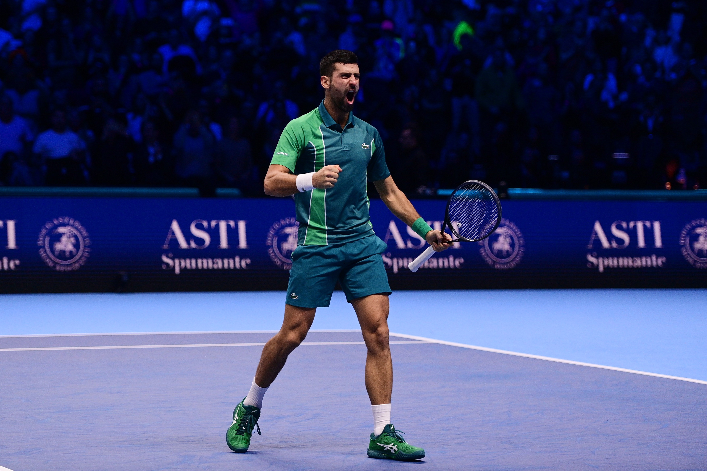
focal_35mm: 120
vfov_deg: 11.4
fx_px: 2356
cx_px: 354
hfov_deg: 17.1
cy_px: 236
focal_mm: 120
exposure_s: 1/1250
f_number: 2.8
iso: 2000
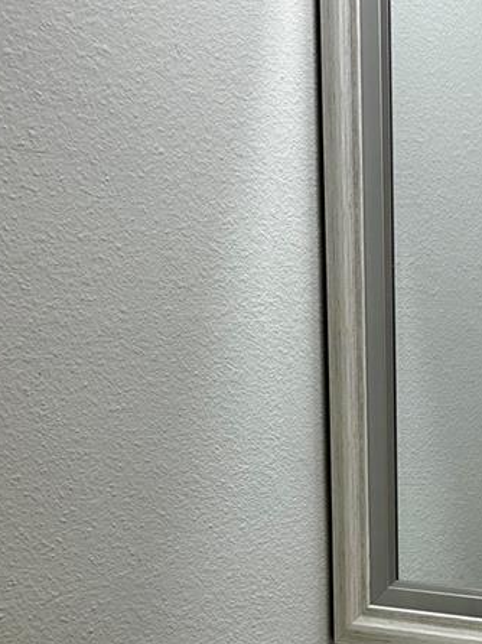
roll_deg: -0.2
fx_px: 1301
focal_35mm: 70
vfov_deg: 27.1
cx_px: 424
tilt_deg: -9.4
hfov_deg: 20.6
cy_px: 543
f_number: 1.5
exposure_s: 1/120
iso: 64
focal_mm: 5.7
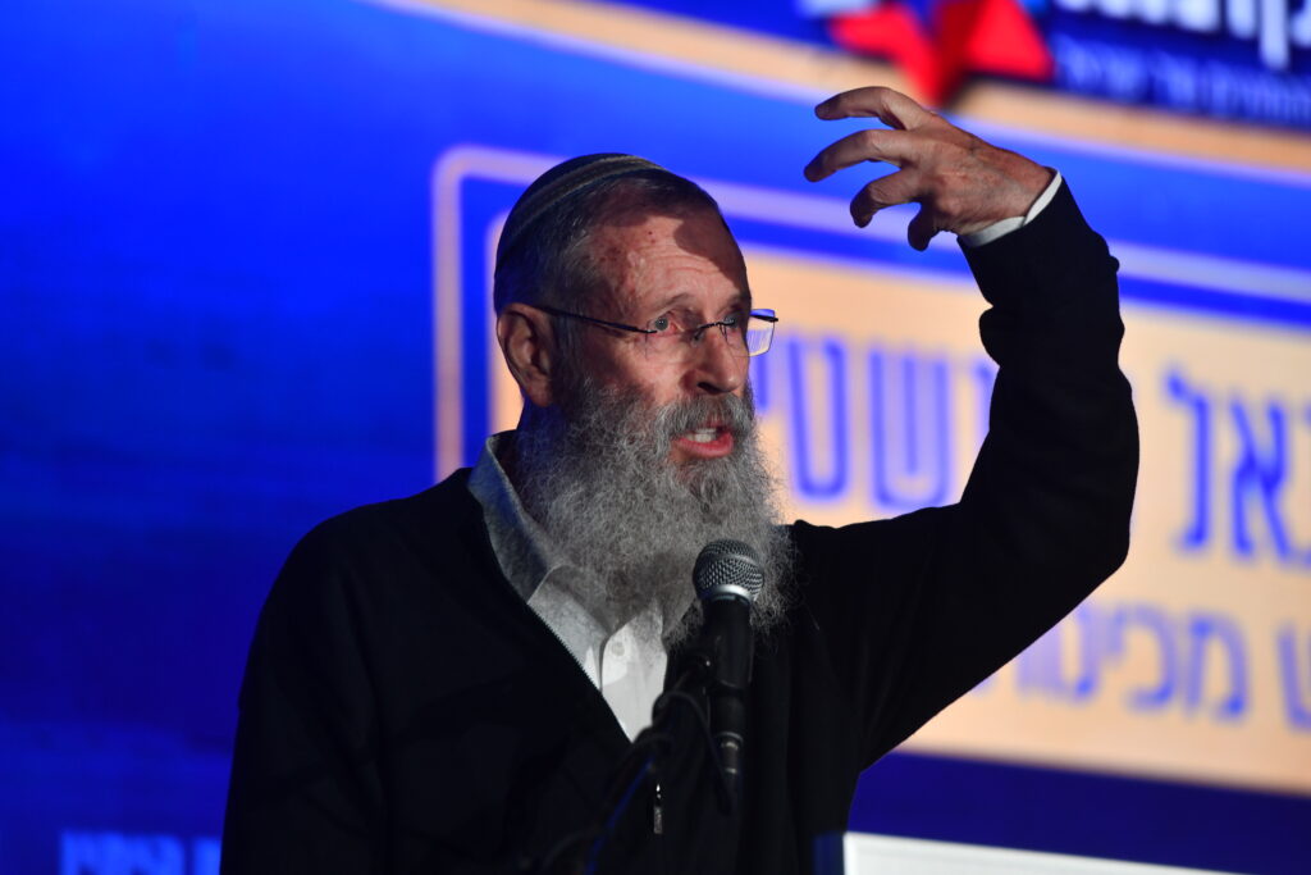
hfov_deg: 10.3
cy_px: 438
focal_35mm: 200
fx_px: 7284
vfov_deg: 6.9
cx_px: 656
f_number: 6.3
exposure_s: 1/250
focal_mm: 200
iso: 800
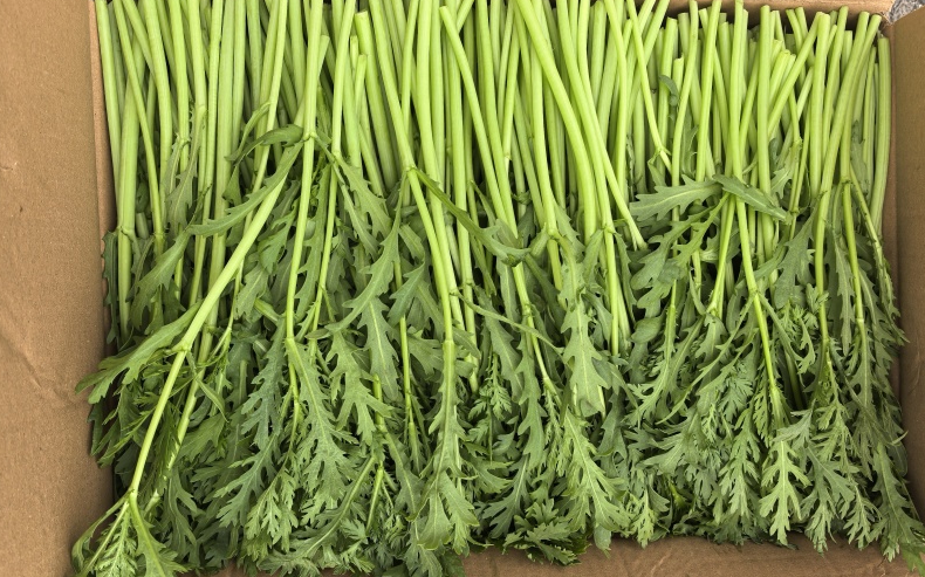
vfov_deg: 43.1
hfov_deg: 64.7
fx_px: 731
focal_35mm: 29
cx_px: 458
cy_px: 296
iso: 50
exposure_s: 1/108
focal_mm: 6.98
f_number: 2
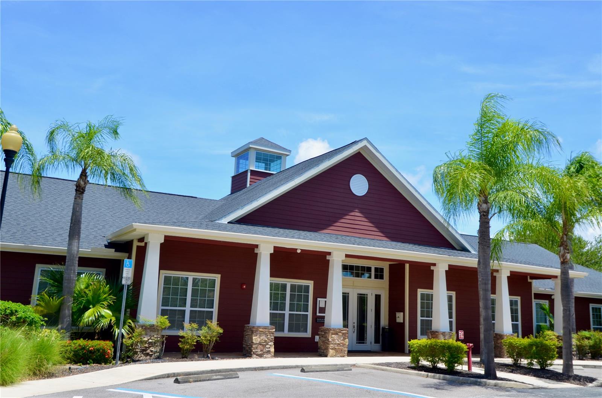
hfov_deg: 57.3
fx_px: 551
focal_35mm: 33
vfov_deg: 39.8
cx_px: 301
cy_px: 199
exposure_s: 1/250
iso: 110
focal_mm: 22
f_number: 8
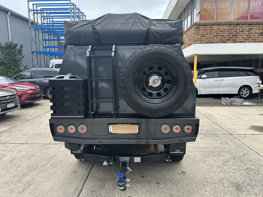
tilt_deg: -8.1
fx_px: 182
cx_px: 132
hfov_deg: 71.6
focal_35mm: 24
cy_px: 98
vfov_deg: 56.8
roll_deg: +1.0
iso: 80
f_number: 1.78
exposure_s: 1/1473
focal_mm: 6.86
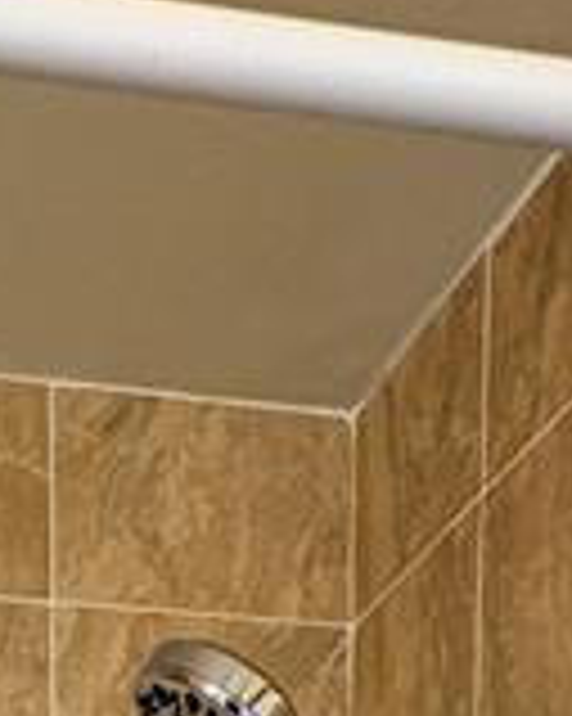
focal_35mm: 66
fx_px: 1398
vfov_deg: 17.1
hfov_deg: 21.0
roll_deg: +1.3
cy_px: 1554
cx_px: -171
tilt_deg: -4.7
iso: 400
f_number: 2.2
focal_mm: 2.22
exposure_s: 1/60
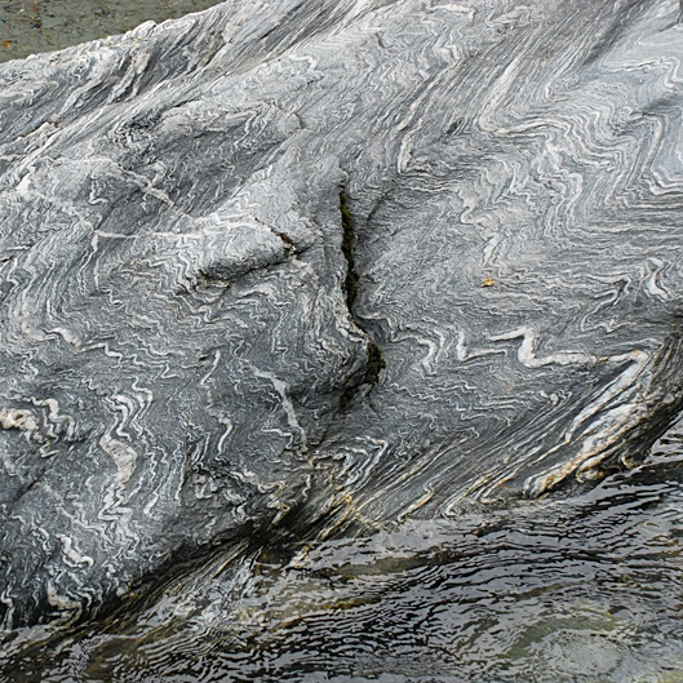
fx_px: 1897
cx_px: 205
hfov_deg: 20.3
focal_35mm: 85
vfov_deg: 20.4
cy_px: 345
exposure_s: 1/500
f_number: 5.6
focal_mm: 44
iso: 400
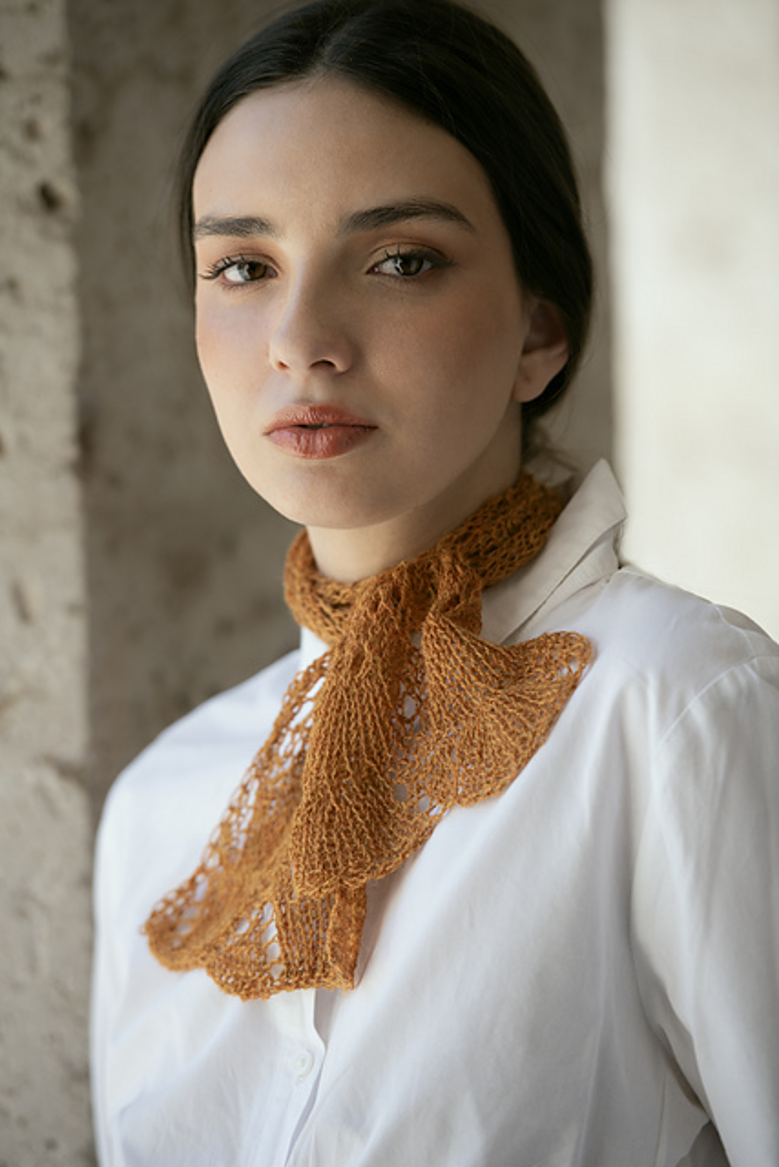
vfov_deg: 11.1
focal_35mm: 185
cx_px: 390
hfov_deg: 7.4
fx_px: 6001
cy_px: 584
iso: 100
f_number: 4
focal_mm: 185
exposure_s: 1/200
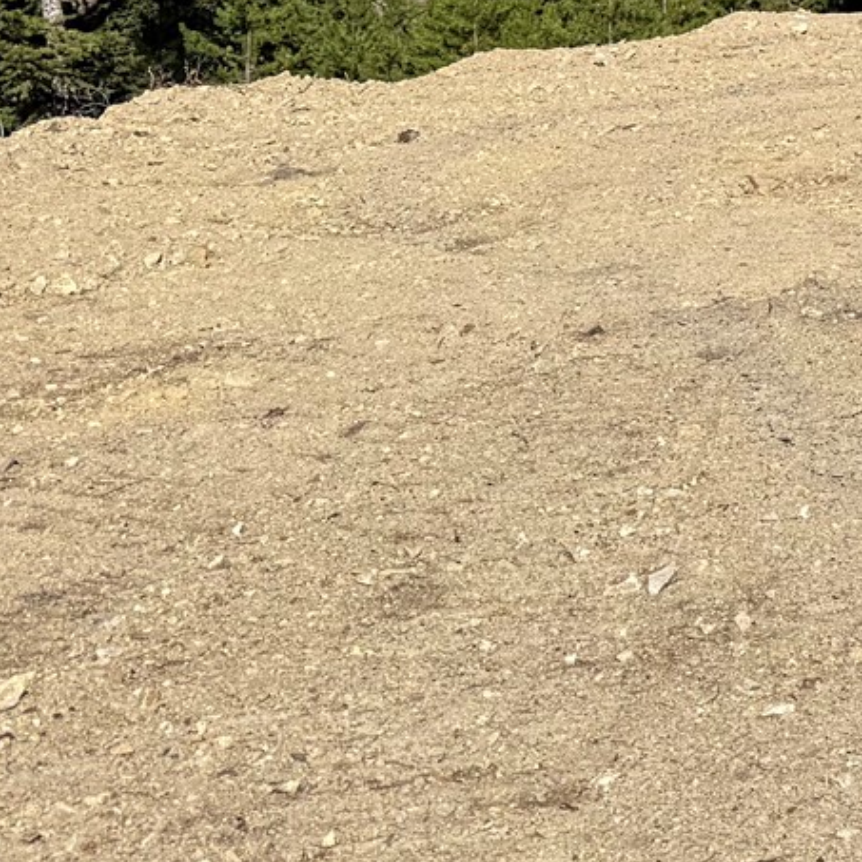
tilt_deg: +1.3
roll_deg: -0.6
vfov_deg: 16.8
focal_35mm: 96
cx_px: 1775
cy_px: -350
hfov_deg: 14.6
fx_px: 2705
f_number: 1.78
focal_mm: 6.76
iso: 80
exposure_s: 1/5714
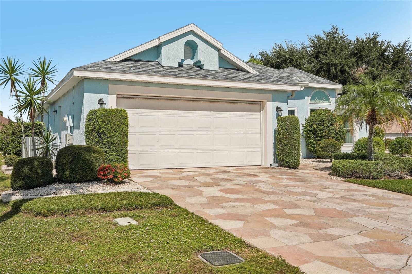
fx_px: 389
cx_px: 206
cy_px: 137
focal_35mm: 34
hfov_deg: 55.8
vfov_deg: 38.9
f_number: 8
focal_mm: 34
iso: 400
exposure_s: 1/4000
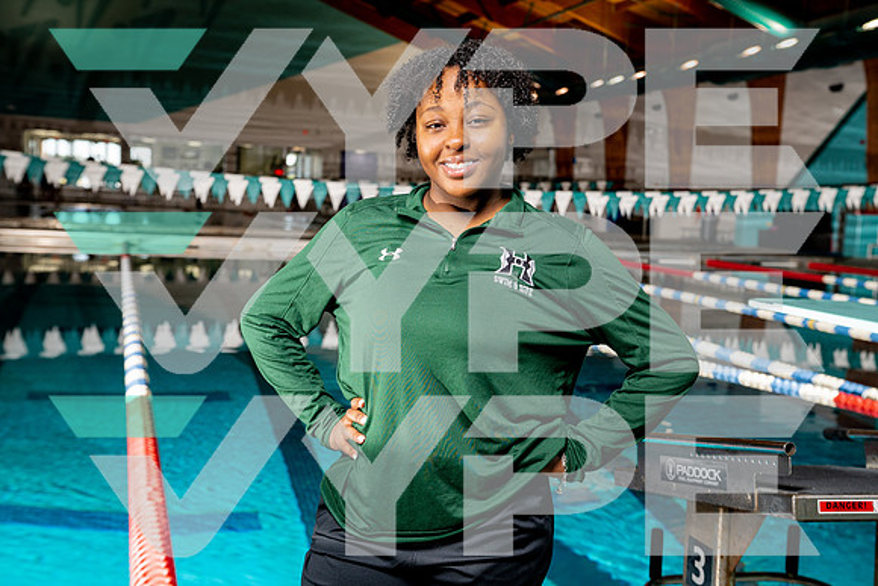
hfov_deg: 41.9
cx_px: 439
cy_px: 293
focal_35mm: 47
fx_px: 1146
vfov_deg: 28.7
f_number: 5
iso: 500
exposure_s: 1/250
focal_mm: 47
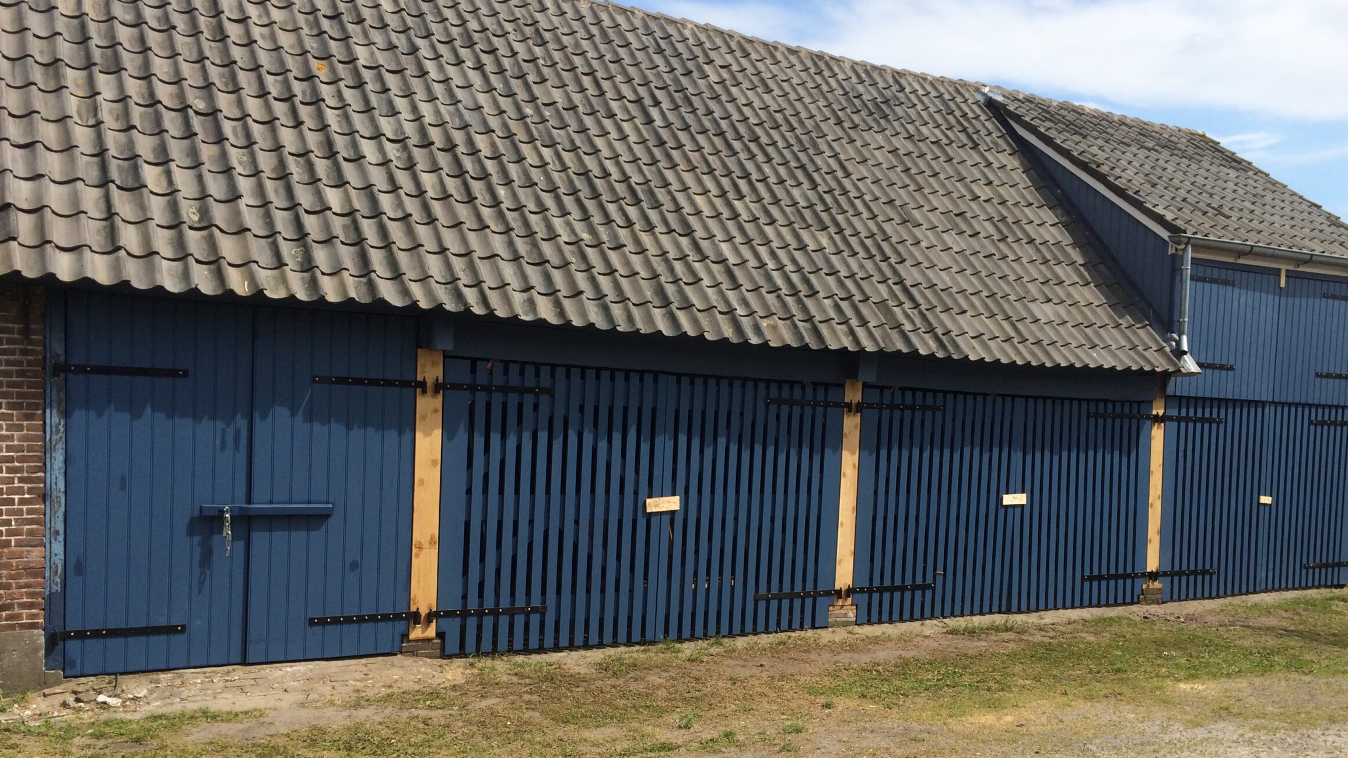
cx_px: 703
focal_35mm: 35
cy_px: 480
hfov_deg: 56.6
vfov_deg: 33.5
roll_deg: -1.5
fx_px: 1251
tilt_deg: -3.8
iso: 32
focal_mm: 4.15
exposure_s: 1/2160
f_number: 2.2
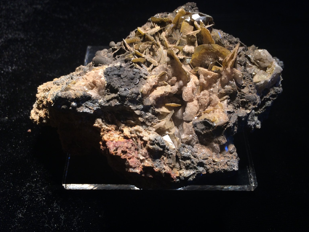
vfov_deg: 46.8
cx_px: 155
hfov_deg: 60.0
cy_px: 114
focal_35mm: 30
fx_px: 268
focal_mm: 4.15
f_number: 2.2
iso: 40
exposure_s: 1/60
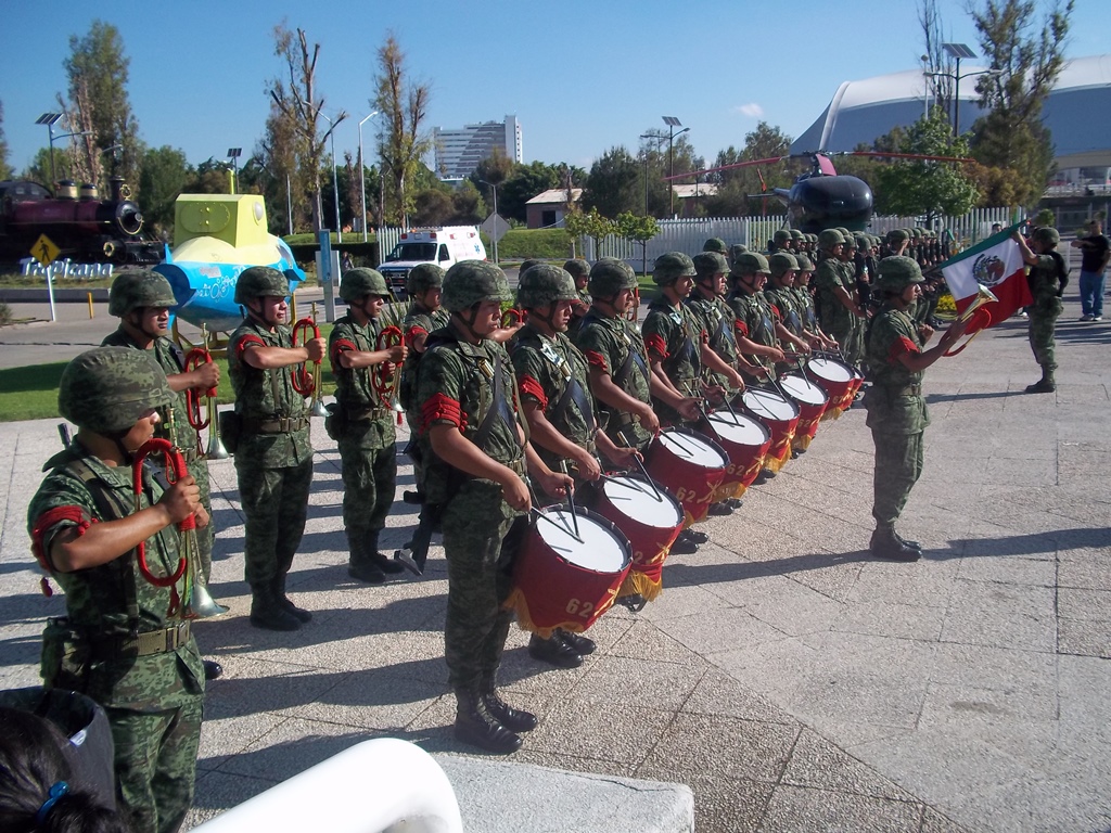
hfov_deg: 51.4
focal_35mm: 36
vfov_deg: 39.7
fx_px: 1155
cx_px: 556
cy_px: 416
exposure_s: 1/250
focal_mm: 6.5
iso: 80
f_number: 8
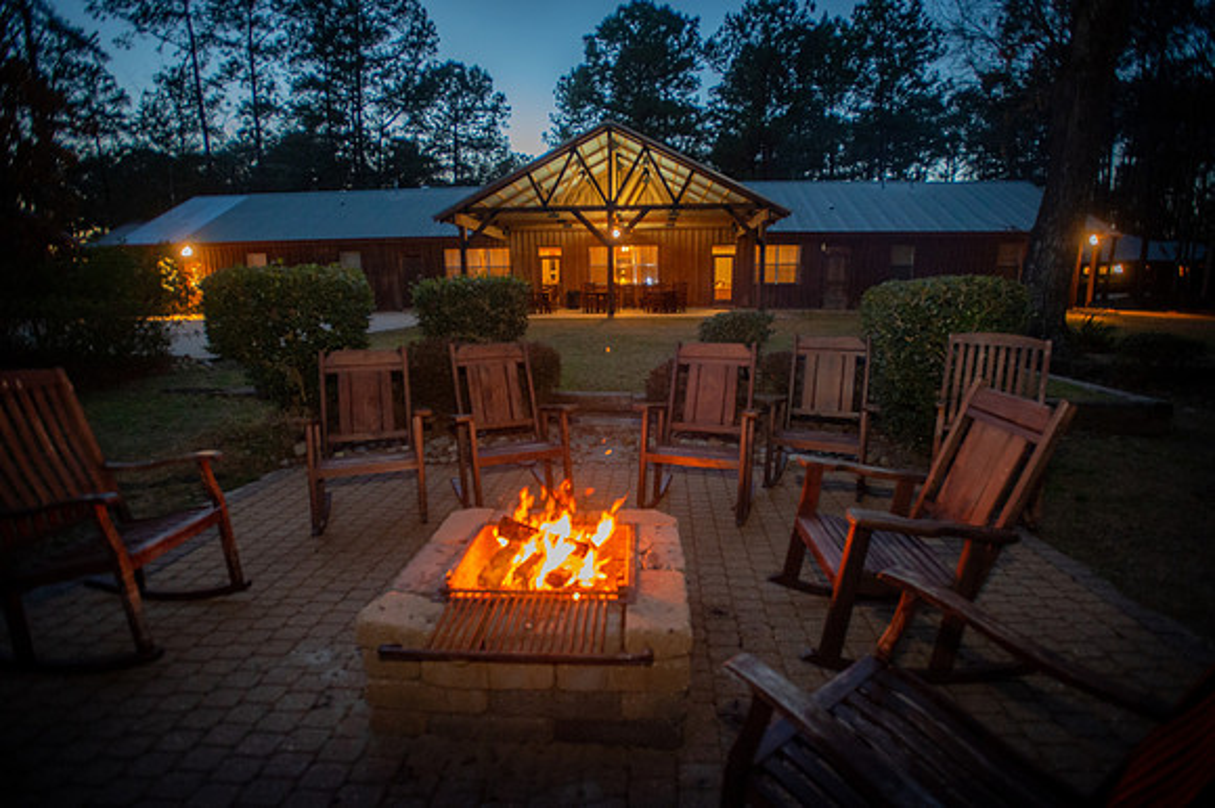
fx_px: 587
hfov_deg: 91.9
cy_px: 404
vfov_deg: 69.1
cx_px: 608
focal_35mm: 17
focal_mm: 17
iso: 4000
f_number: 2.8
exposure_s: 1/50
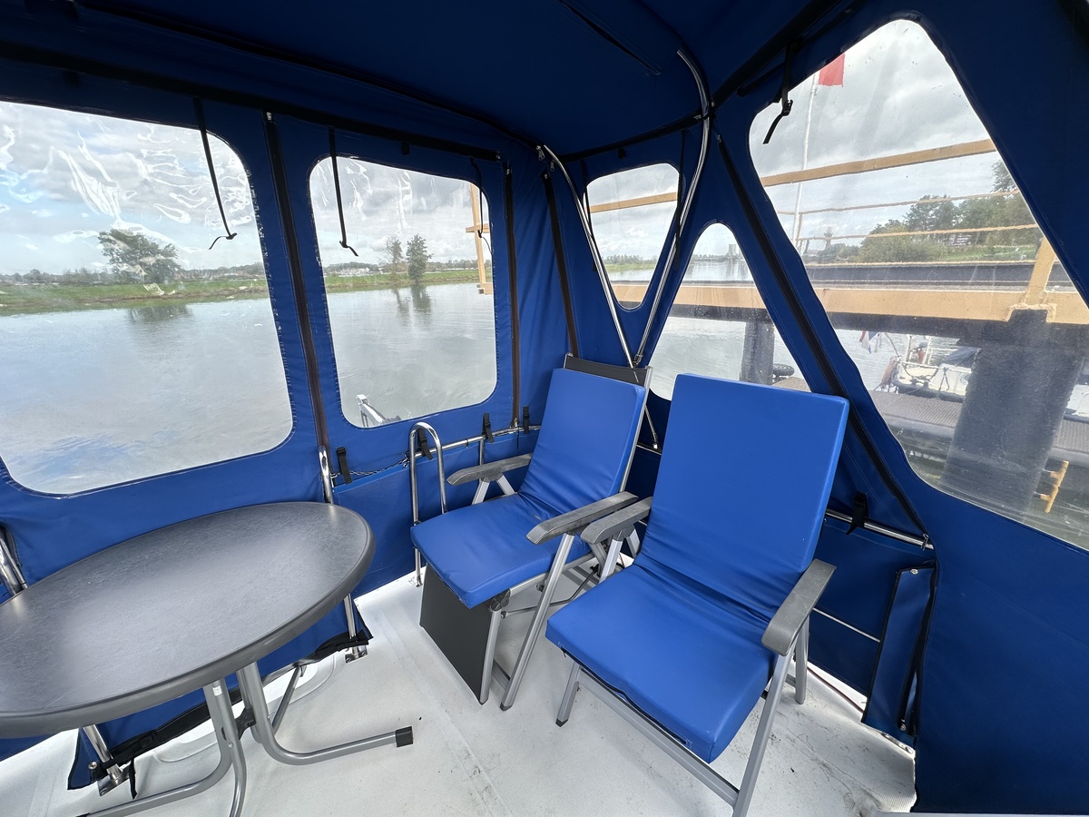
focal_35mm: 14
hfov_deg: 102.1
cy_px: 408
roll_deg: +1.9
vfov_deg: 85.7
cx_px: 544
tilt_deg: -18.5
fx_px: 440
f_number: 2.2
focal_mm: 2.22
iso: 40
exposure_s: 1/275
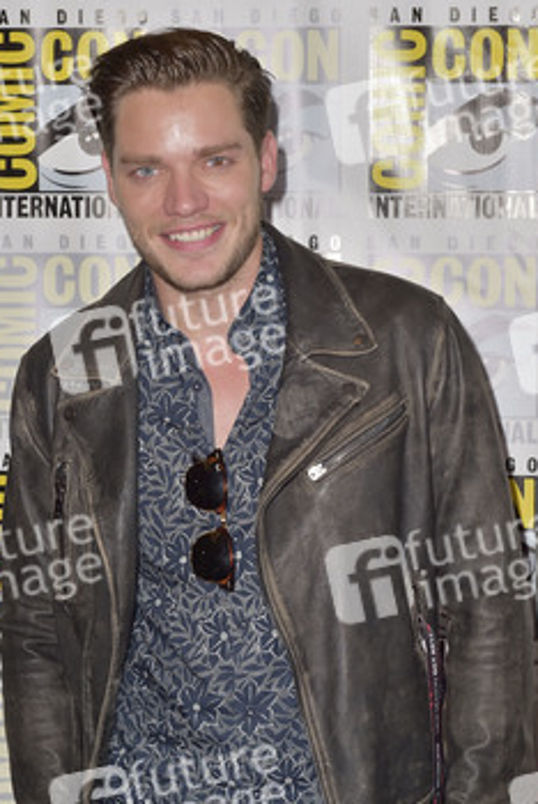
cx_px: 236
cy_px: 455
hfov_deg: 17.1
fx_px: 1790
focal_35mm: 80
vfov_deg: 25.3
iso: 500
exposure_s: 1/320
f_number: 6.3
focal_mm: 70
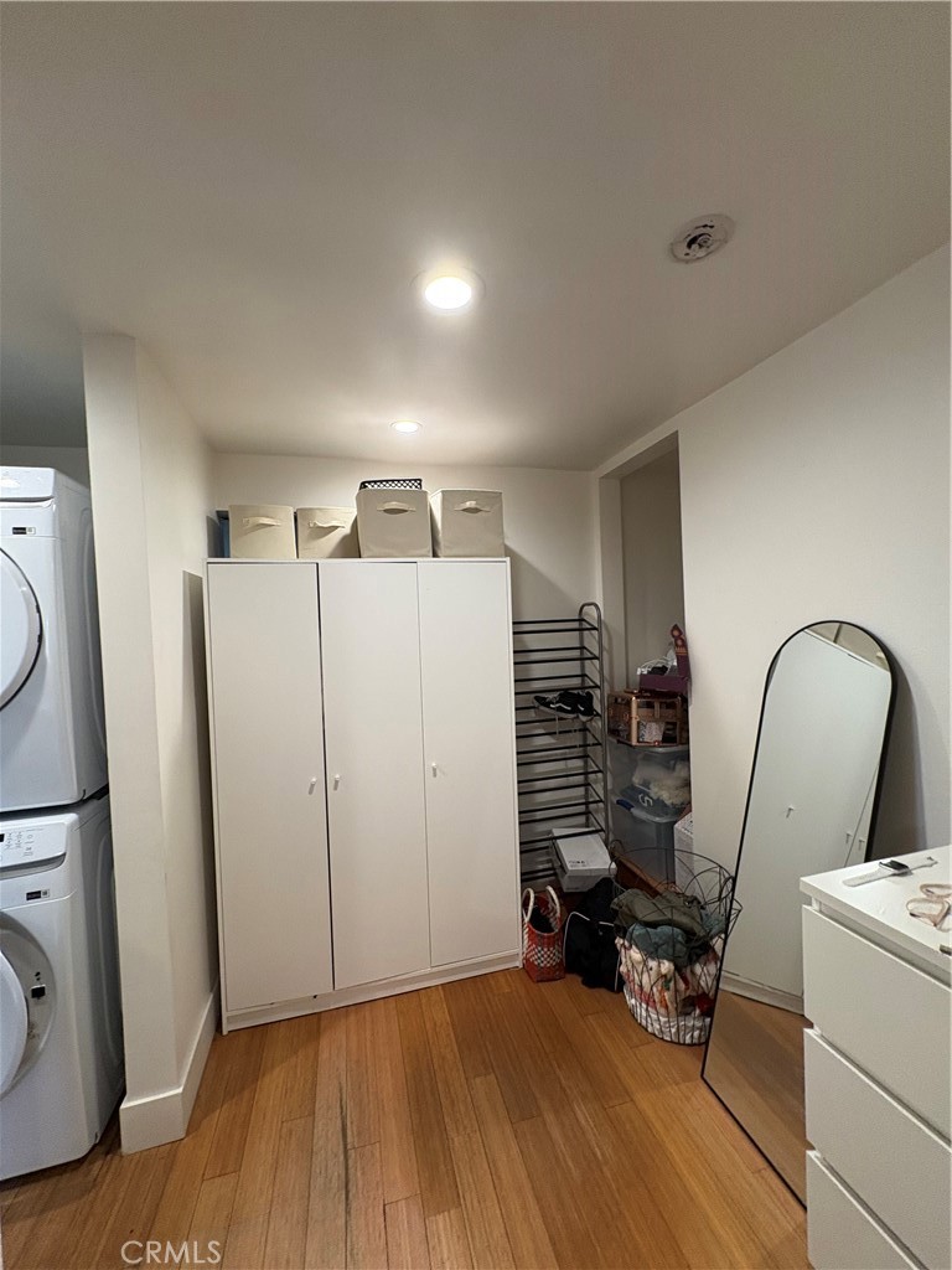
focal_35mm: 14
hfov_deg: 85.7
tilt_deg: -1.6
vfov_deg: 102.1
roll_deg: +1.8
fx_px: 513
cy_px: 635
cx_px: 476
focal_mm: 2.22
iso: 160
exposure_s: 1/60
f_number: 2.2
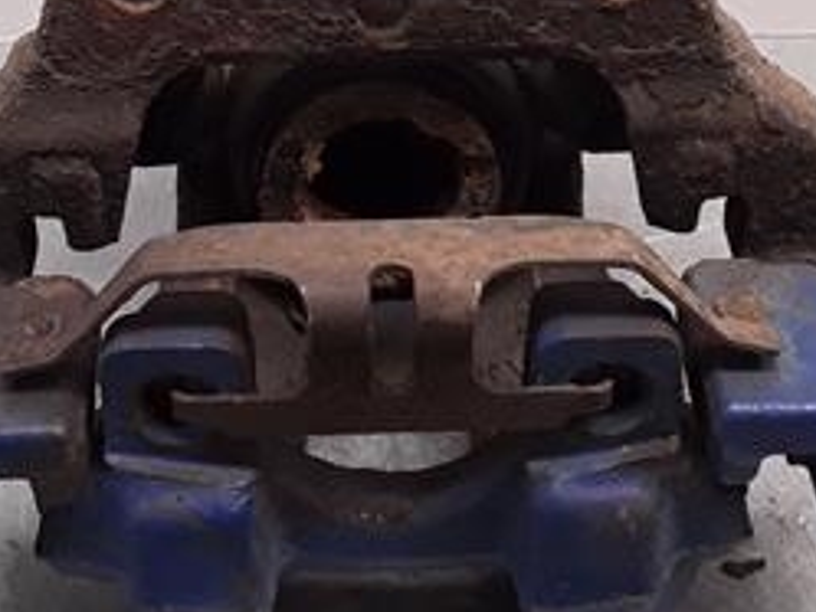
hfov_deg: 27.0
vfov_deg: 20.4
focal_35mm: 72
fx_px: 1698
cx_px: 360
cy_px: 226
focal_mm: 2.91
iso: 100
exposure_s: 1/100
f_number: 1.9
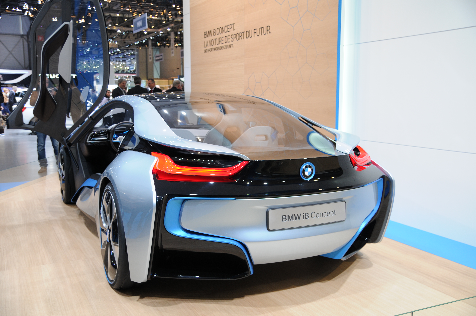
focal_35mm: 39
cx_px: 238
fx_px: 515
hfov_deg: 49.6
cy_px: 158
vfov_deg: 34.1
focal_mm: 26
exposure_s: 1/125
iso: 400
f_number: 4
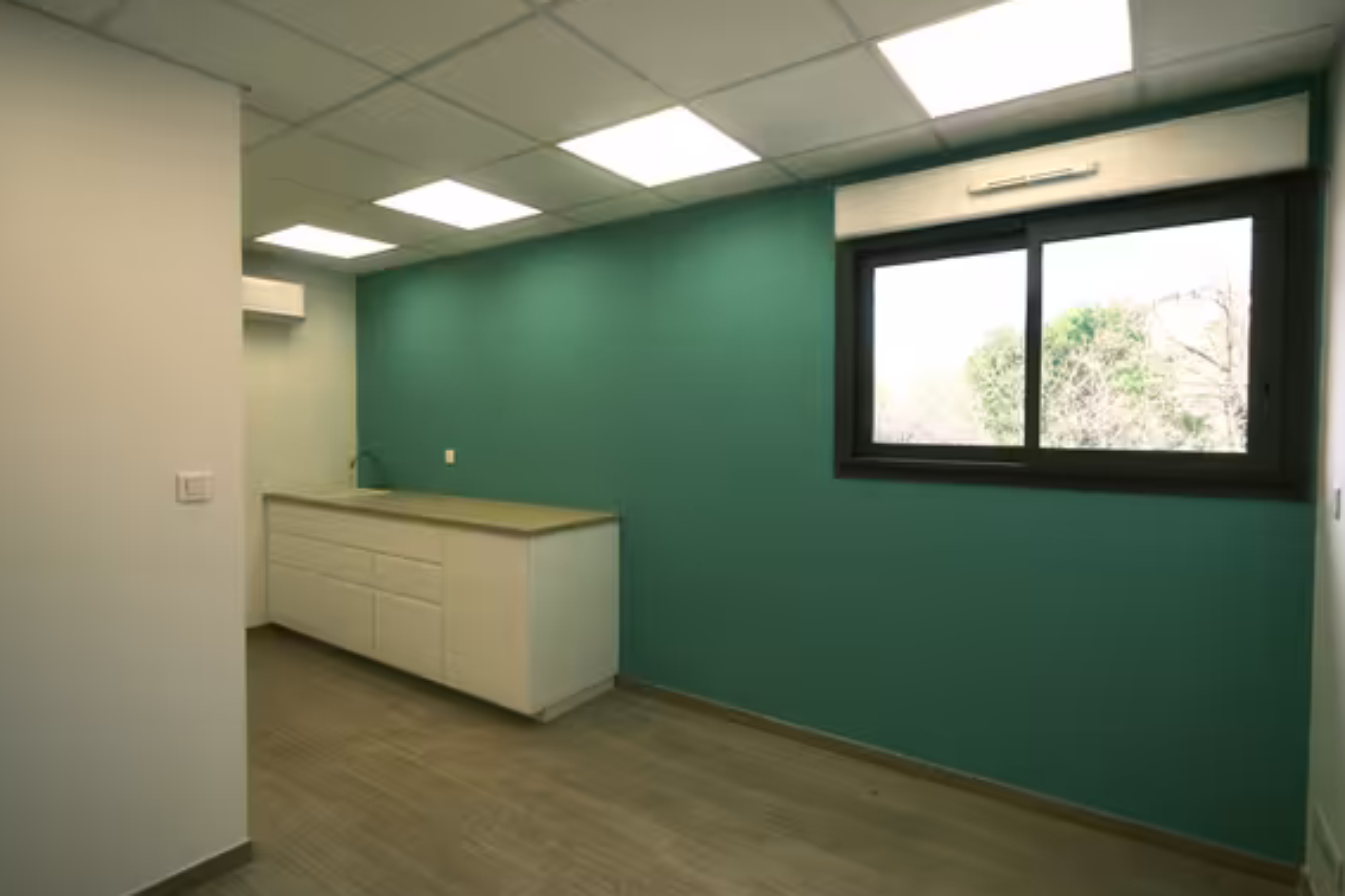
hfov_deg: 90.0
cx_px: 678
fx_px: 672
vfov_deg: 67.4
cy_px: 441
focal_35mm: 18
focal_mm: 11
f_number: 4
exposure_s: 1/800
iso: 500
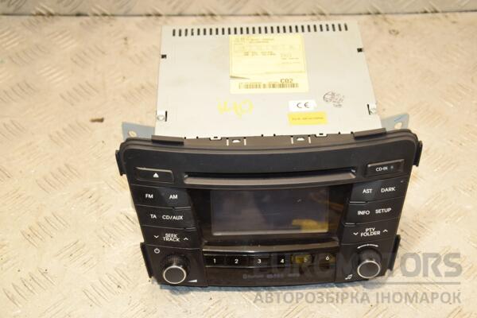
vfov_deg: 20.2
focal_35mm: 68
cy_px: 159
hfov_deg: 29.9
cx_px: 238
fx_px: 894
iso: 800
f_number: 6.3
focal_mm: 45
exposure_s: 1/200
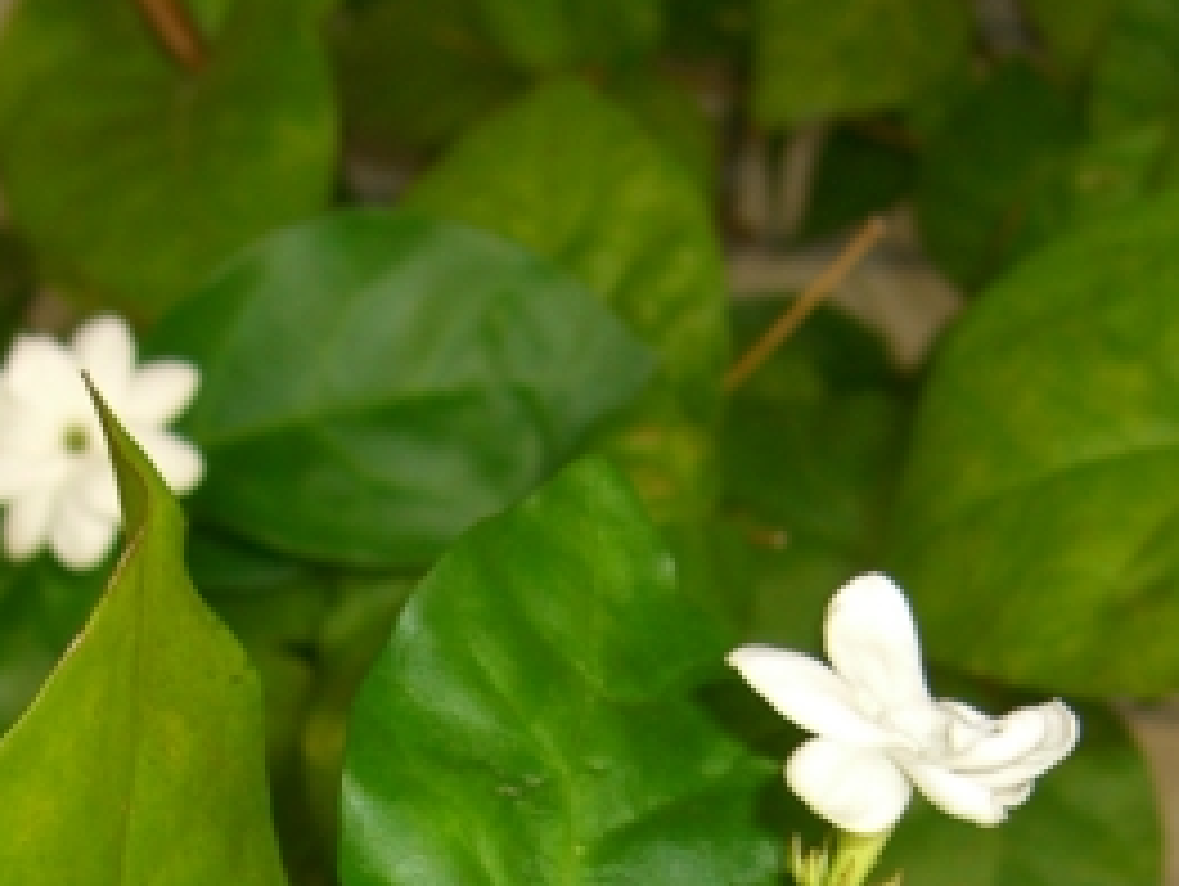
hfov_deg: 16.9
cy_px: 1210
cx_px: 410
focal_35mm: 116
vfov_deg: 12.3
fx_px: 3955
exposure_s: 1/60
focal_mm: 7.9
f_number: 2.8
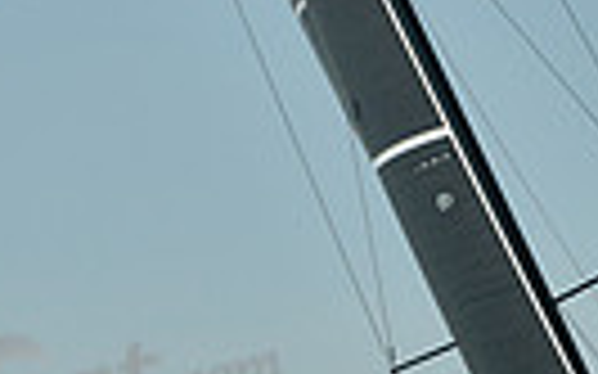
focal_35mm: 517
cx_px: 515
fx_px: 8422
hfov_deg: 4.1
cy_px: 135
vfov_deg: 2.5
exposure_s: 1/640
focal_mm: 116
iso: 320
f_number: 7.1
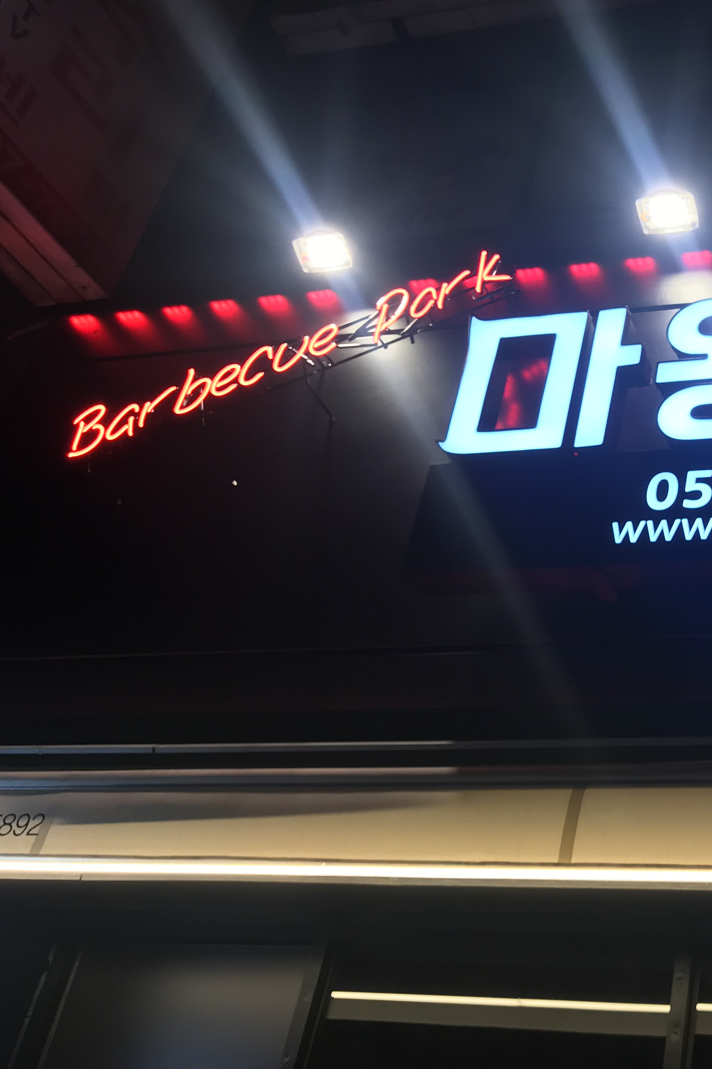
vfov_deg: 47.4
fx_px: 1216
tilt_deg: +33.8
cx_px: 740
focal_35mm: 41
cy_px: 531
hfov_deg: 30.0
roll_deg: -5.0
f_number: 1.8
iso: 25
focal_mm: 3.99
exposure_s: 1/60
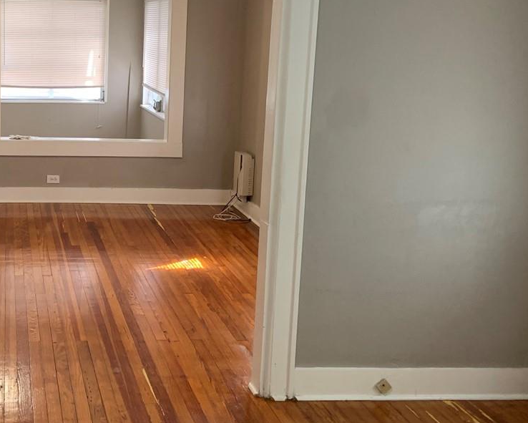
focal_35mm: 55
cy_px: 162
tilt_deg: -7.3
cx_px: 111
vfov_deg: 27.5
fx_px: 860
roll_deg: -1.0
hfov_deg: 33.2
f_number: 1.8
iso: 125
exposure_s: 1/60
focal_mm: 4.25
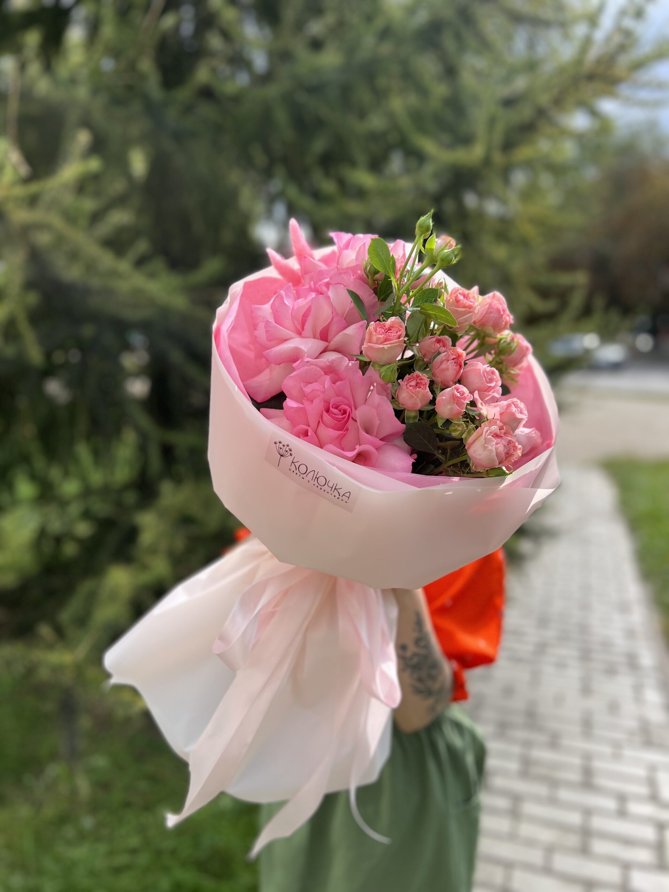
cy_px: 446
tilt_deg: -8.7
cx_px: 334
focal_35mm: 26
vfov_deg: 67.3
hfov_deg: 53.1
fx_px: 670
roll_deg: +1.1
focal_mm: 5.7
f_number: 1.5
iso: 50
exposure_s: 1/2457
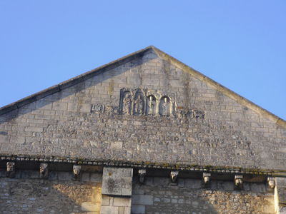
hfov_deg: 17.6
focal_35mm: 112
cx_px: 143
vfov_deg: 13.2
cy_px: 107
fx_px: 925
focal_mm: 18.6
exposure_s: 1/100
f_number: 5.9
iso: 64
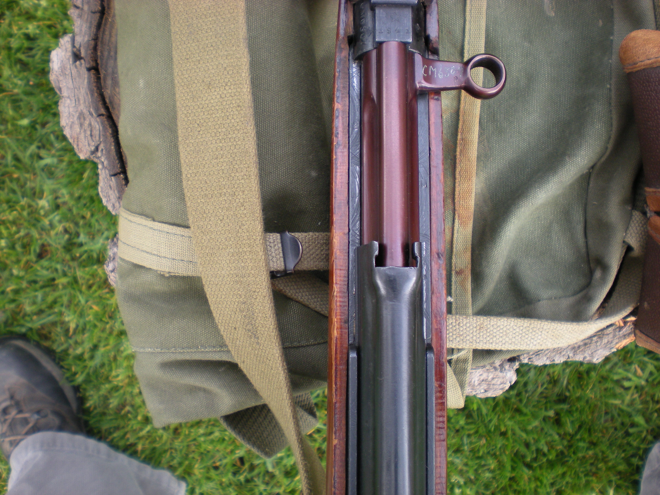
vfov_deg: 37.7
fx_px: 725
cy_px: 248
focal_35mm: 38
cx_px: 330
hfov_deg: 49.0
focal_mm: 6.3
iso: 97
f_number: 3.1
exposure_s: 1/59.6
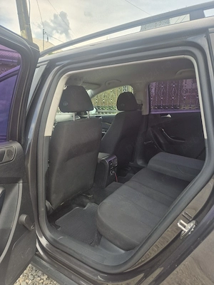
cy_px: 142
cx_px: 107
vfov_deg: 73.9
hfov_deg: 58.9
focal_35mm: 23
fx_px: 190
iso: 25
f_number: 1.8
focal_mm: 5.4
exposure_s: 1/312
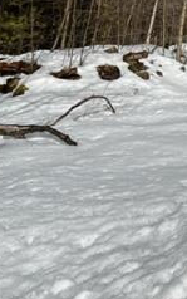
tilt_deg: +8.1
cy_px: -15
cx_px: 264
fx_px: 603
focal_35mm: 74
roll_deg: +1.2
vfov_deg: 26.1
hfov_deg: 16.4
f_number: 1.5
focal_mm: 5.7
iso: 50
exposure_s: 1/10309
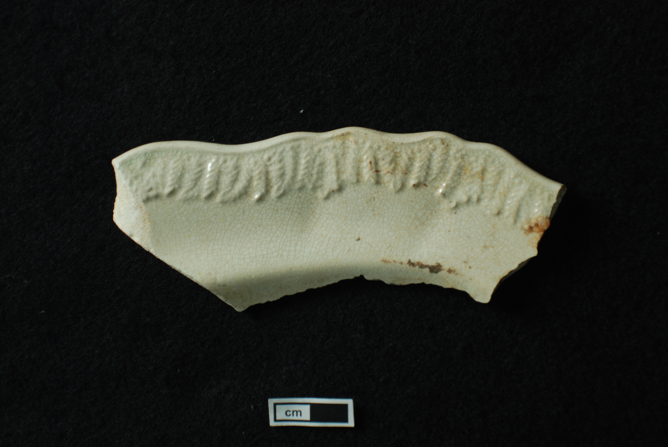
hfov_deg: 17.0
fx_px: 2229
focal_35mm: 120
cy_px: 224
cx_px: 334
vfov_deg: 11.5
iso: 200
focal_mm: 80
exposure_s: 1/4
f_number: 5.6
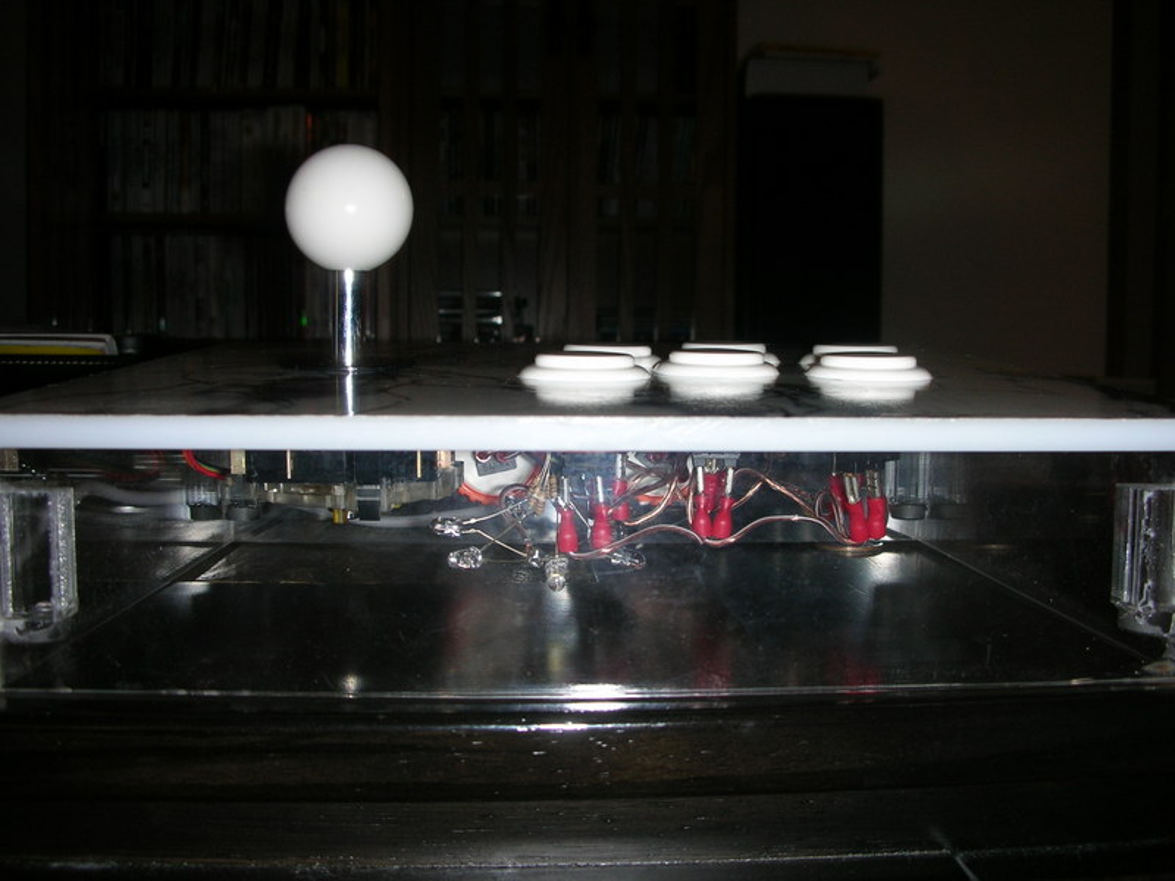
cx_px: 588
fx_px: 1188
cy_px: 440
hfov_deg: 52.6
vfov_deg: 40.7
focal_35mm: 35
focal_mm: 5.8
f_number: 3
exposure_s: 1/60.1
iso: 50
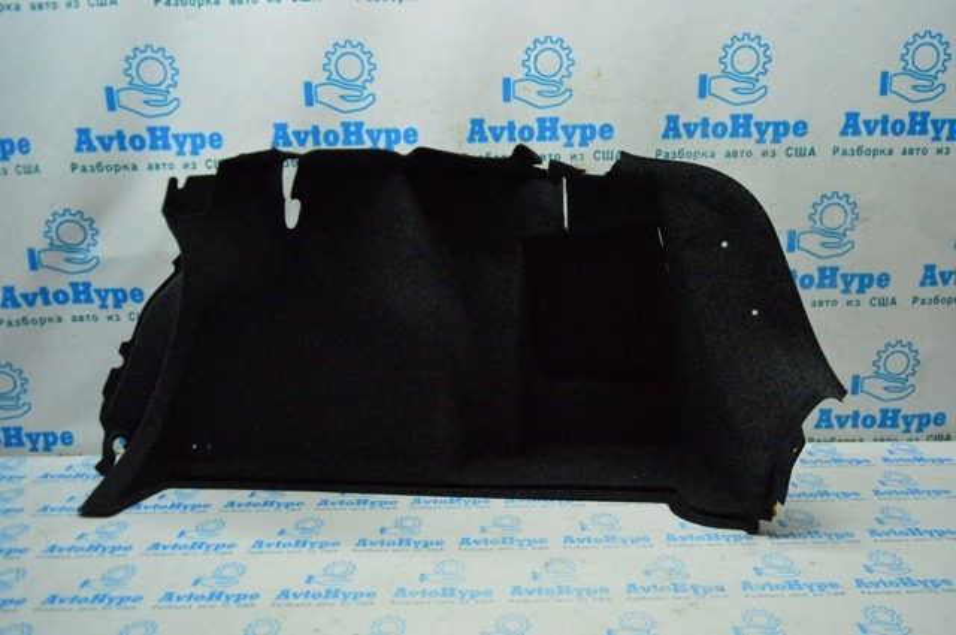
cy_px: 318
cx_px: 478
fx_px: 716
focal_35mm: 27
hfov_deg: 67.4
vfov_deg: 47.8
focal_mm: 18
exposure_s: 1/1000
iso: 6400
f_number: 4
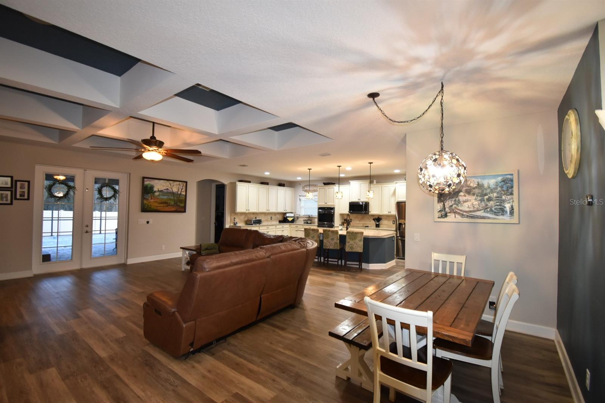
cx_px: 302
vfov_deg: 77.3
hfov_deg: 100.4
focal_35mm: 15
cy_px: 202
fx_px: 252
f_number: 4.5
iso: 640
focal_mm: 10
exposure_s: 1/13
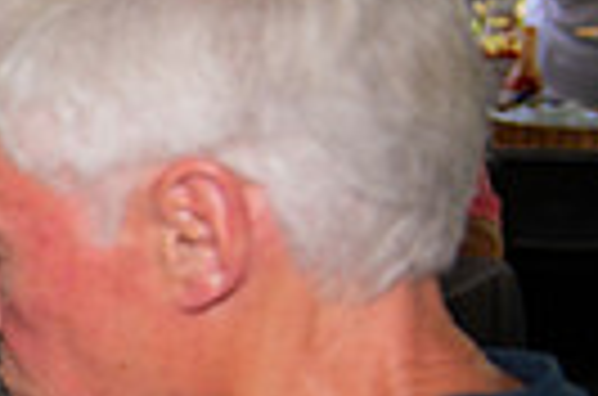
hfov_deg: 11.2
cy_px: 405
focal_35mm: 166
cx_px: -620
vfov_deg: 8.2
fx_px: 2751
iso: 64
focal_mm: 38
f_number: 3.5
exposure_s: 1/60
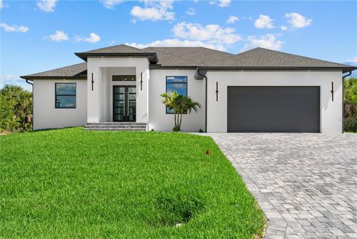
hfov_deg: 61.9
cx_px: 178
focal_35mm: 30
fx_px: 298
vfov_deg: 43.7
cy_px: 120
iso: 400
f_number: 9
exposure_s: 1/1000
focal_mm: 30
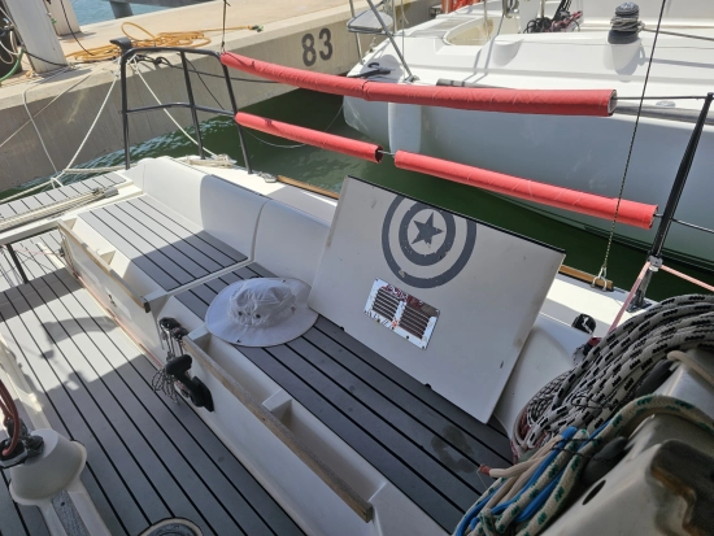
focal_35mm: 23
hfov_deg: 73.9
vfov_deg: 58.9
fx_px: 475
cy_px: 268
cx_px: 357
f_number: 1.7
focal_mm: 6.3
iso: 10
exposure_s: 1/769
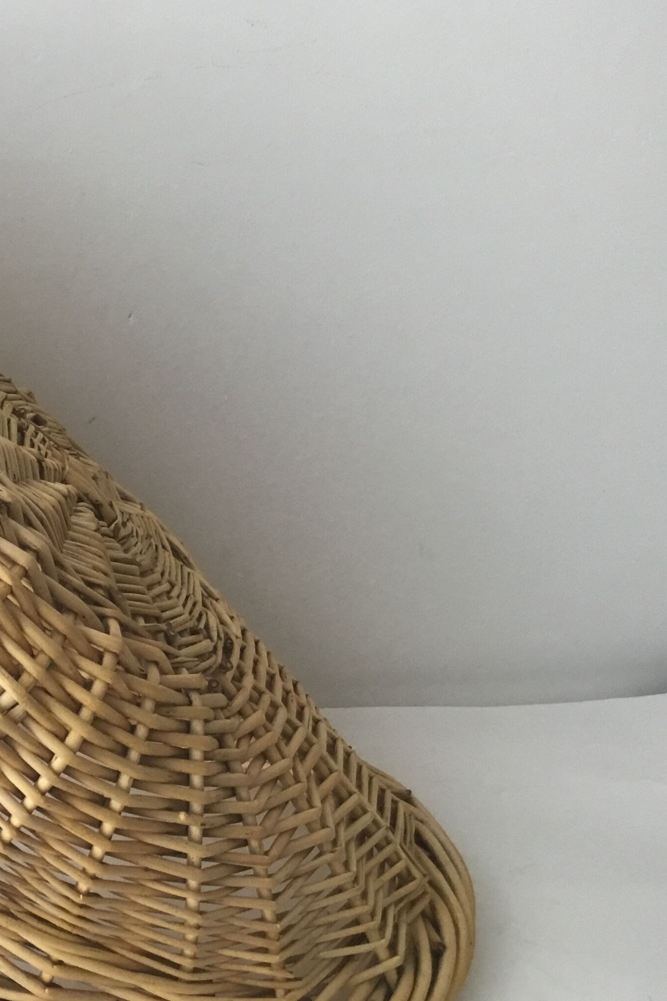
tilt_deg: -24.9
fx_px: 1445
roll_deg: +1.0
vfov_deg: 38.1
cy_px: 560
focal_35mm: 52
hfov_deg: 24.5
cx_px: -38
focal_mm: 3.3
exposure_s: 1/33
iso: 50
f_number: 2.4
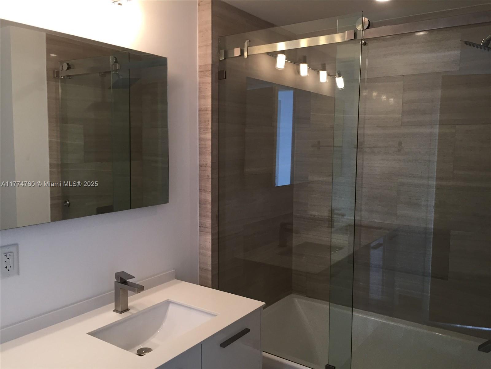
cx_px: 246
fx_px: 411
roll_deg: -0.3
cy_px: 184
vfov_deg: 48.2
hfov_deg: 61.7
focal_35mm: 29
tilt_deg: -5.8
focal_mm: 4.15
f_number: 2.2
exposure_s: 1/30
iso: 40
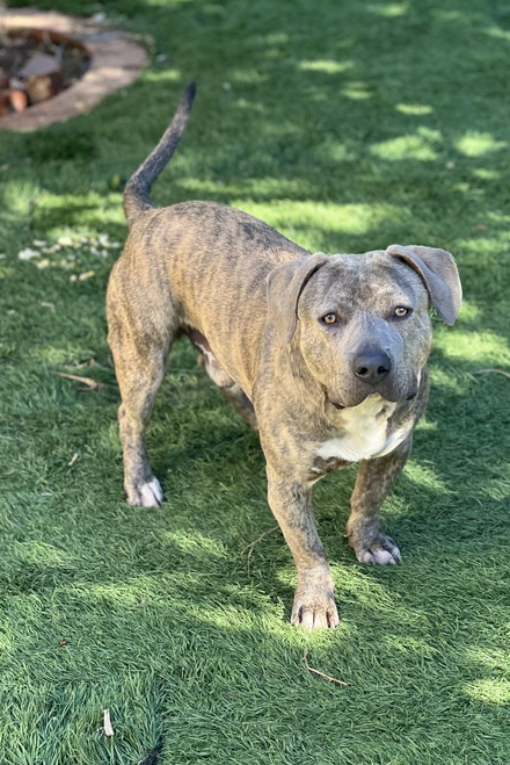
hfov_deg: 16.9
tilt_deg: -27.4
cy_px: 379
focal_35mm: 81
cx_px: 287
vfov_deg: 25.0
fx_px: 1719
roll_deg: +4.0
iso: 100
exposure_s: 1/121
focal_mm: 9
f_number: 2.8
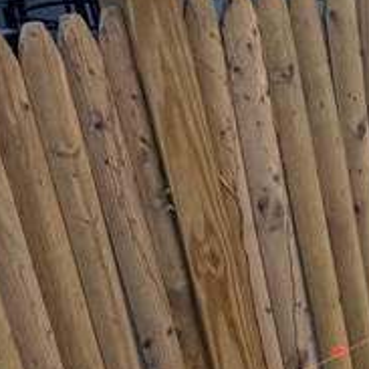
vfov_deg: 13.6
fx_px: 1435
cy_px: 589
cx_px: 879
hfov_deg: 11.9
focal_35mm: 119
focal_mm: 6.76
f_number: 1.78
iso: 80
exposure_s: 1/2703
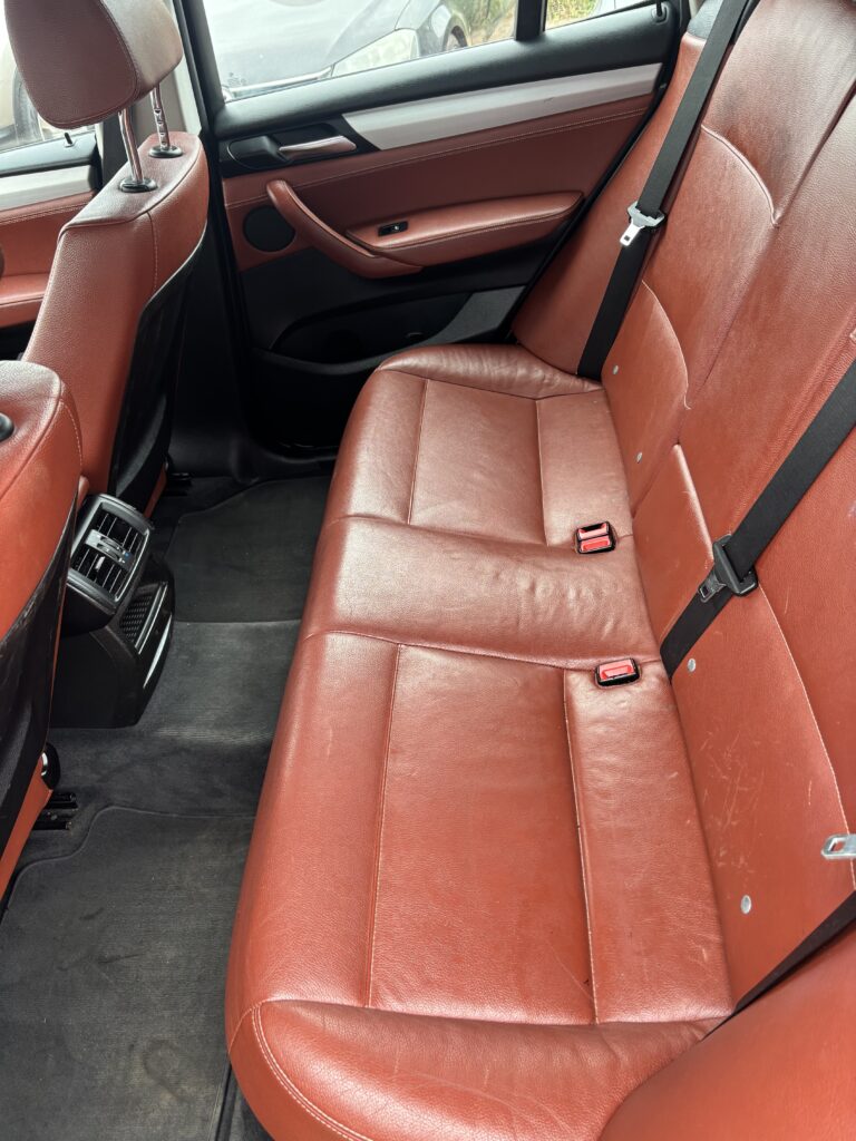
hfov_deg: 53.1
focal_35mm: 26
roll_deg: +10.2
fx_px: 857
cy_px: 570
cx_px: 428
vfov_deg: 67.3
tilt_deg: -40.6
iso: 100
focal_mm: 5.96
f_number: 1.6
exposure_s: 1/121
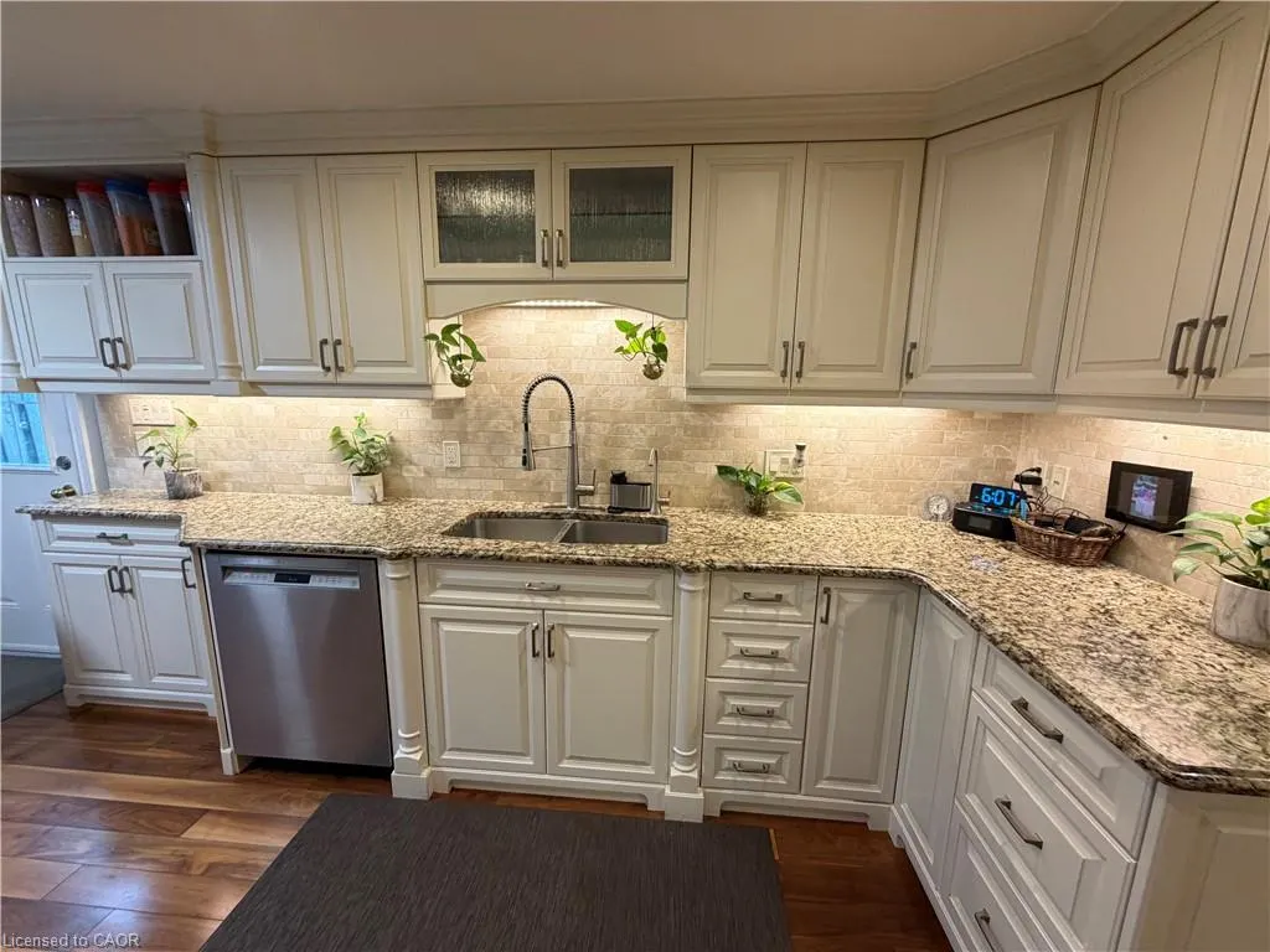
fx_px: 514
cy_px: 476
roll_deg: -0.7
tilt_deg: -11.3
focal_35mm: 14
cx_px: 635
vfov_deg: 85.7
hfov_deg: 102.1
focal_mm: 2.22
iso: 160
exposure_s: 1/60
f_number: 2.2
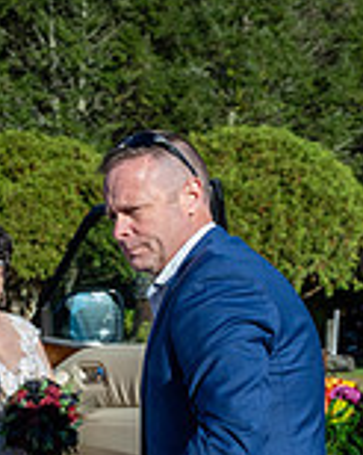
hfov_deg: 18.0
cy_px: 458
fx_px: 1102
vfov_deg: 22.4
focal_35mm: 82
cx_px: -37
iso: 1600
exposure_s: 1/8000
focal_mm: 30
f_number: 4.5
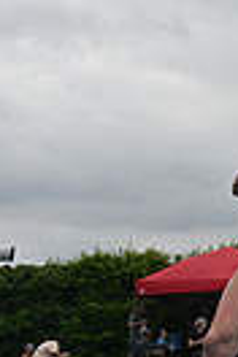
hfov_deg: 10.1
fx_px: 962
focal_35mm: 97
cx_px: 736
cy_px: 110
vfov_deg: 20.9
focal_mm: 22
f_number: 5.6
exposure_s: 1/2000
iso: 320
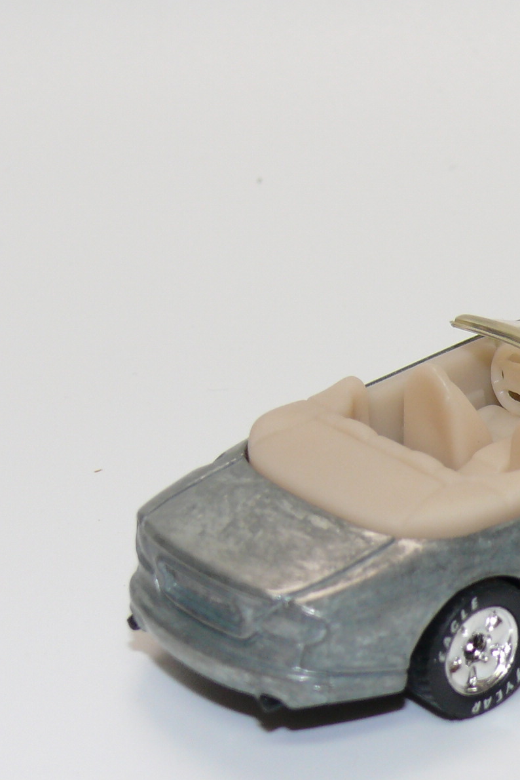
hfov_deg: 9.5
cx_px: 514
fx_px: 3118
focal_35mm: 144
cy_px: 393
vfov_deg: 14.2
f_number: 4
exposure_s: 1/30
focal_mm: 13.4
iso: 100
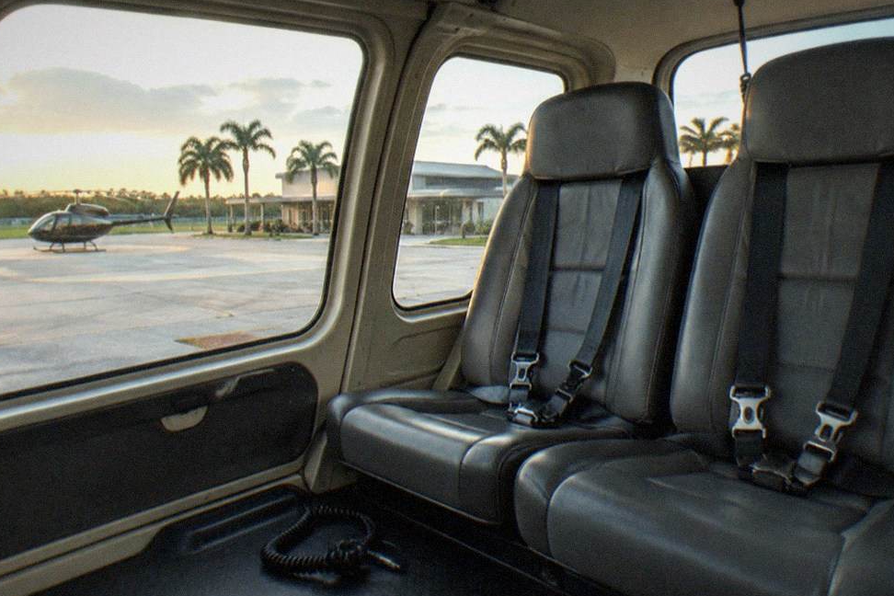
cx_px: 448
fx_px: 894
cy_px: 298
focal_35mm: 36
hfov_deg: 53.1
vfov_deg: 36.9
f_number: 8
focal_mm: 35
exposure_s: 1/320
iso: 640
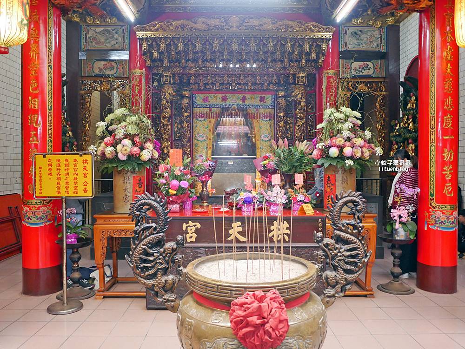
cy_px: 174
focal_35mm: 28
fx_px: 376
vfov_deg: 49.8
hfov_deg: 63.4
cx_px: 232
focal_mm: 14
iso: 1600
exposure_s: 1/60
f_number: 2.5
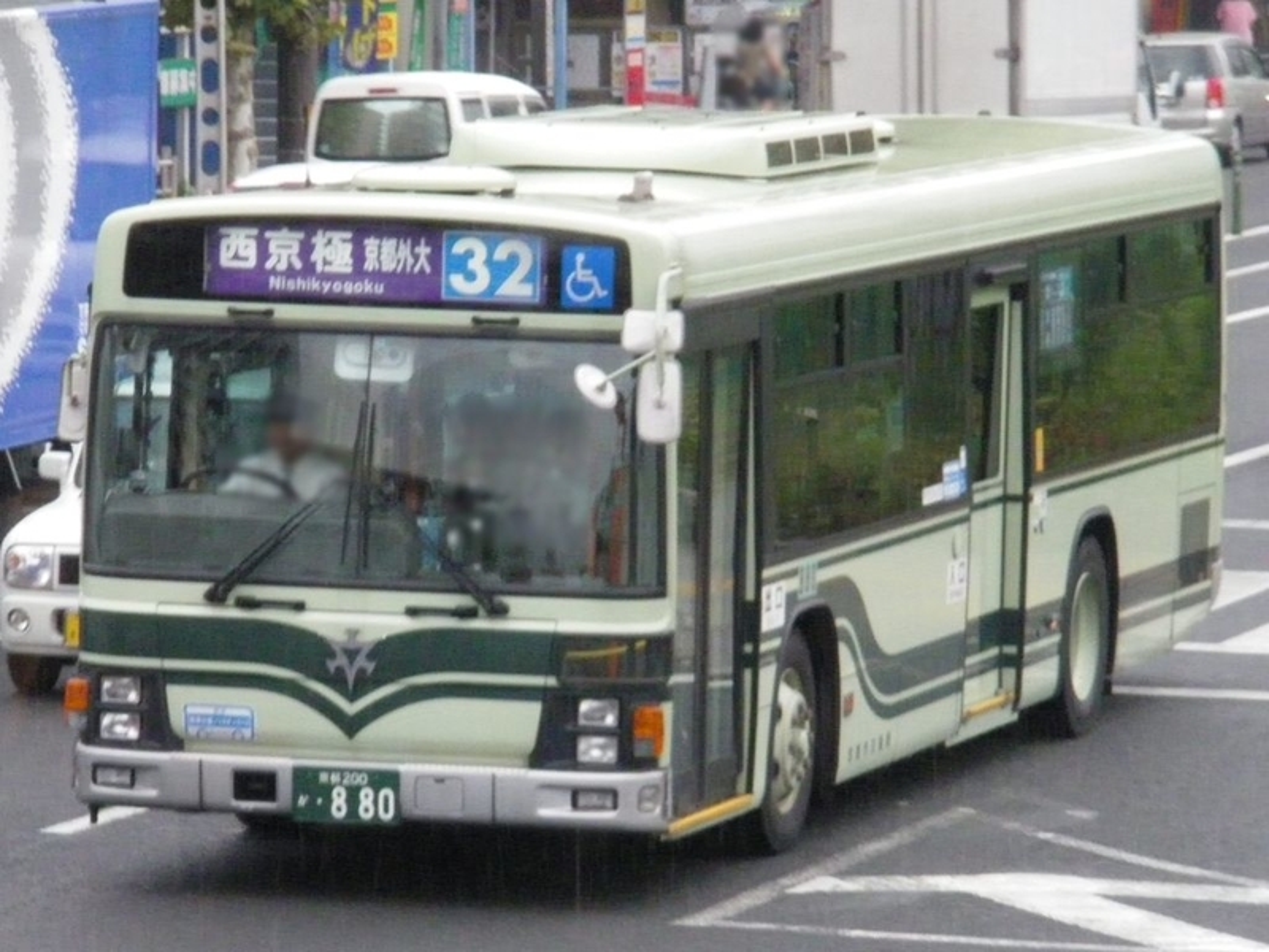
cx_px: 634
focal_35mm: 180
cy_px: 476
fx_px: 6599
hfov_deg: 11.0
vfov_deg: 8.2
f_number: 5.6
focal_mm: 31.5
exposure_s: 1/125
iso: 800
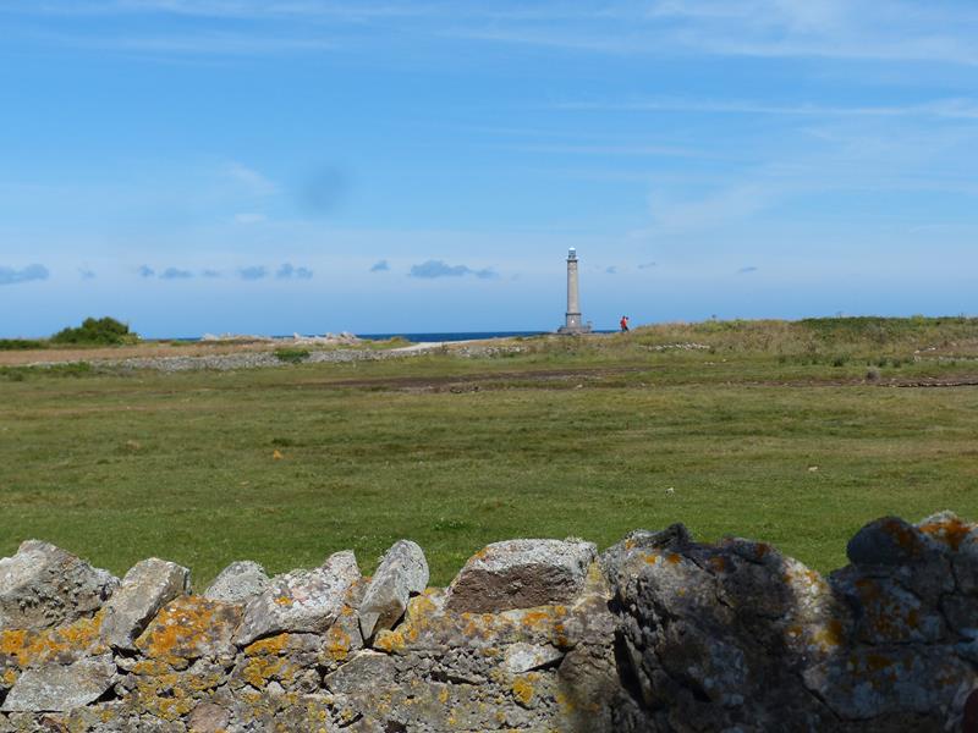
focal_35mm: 59
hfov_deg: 32.7
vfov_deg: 24.8
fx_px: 1667
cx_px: 489
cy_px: 366
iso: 100
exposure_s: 1/1600
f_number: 4
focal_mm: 10.1
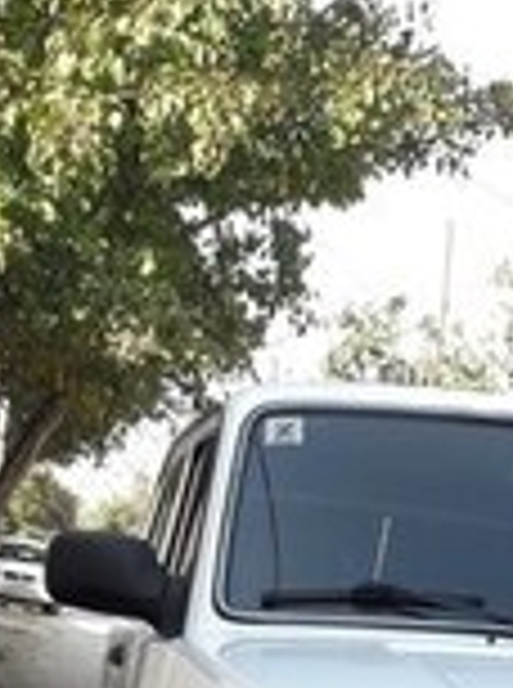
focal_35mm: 91
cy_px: 949
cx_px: 270
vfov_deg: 19.5
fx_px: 1806
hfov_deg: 16.2
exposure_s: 1/346
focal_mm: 3.7
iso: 40
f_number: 1.9
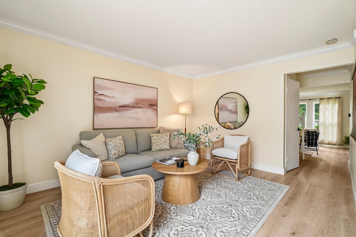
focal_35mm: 17
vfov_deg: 70.4
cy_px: 120
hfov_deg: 93.3
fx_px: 168
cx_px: 178
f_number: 8
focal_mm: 16
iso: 400
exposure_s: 1/10
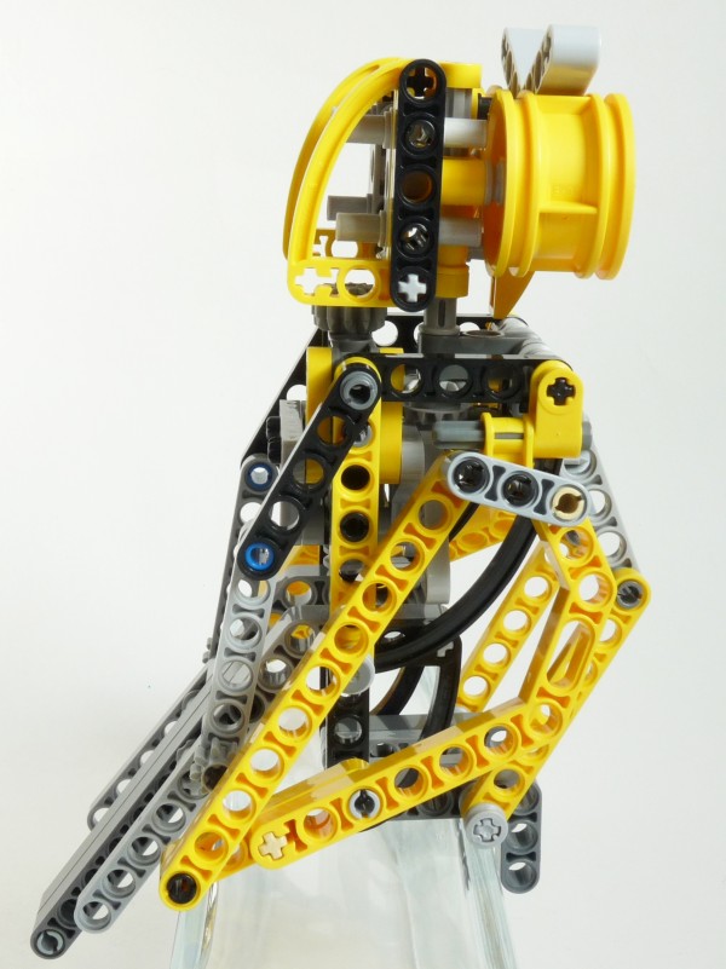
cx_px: 363
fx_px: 1035
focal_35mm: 37
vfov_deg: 50.2
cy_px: 484
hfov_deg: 38.6
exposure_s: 1/20
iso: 100
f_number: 8
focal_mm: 6.6
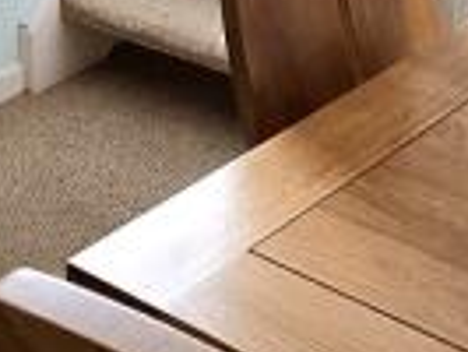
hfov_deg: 19.6
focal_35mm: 100
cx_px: 225
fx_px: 1353
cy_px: -507
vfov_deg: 11.9
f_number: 2.2
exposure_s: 1/100
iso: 64
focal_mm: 2.2
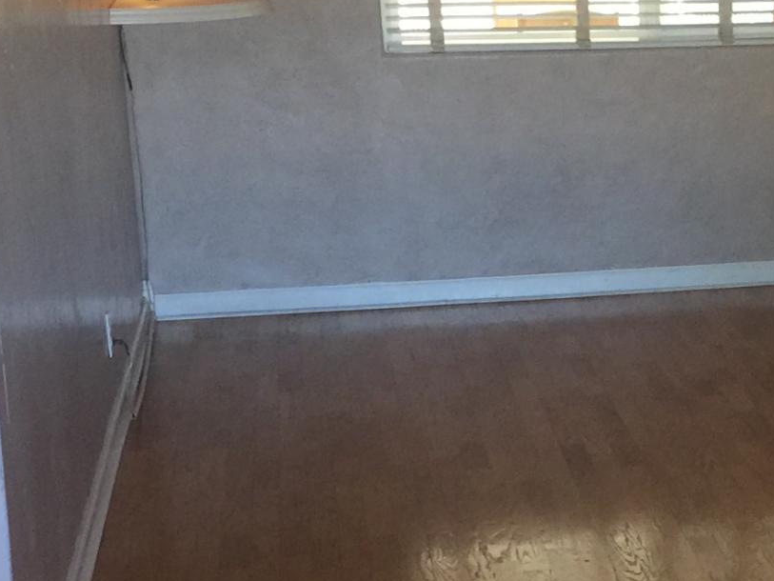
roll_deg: +0.1
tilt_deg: -11.0
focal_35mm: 107
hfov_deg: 16.9
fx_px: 2393
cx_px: 1095
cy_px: 331
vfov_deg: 13.8
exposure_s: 1/15
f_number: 2.2
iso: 50
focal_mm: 4.15
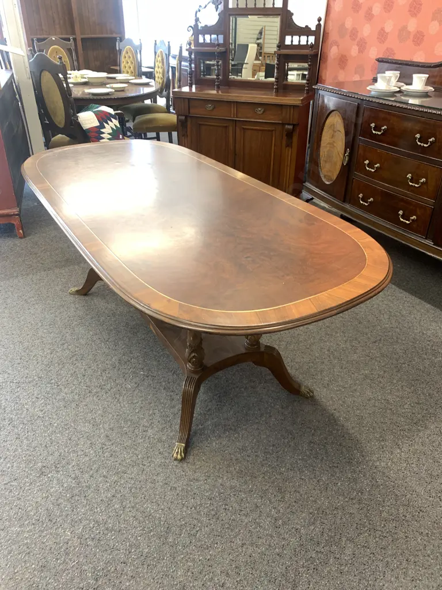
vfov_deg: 67.3
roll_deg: +0.3
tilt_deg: -31.9
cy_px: 295
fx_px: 443
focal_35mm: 26
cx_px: 221
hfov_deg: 53.1
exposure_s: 1/50
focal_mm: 4.25
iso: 80
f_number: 1.8
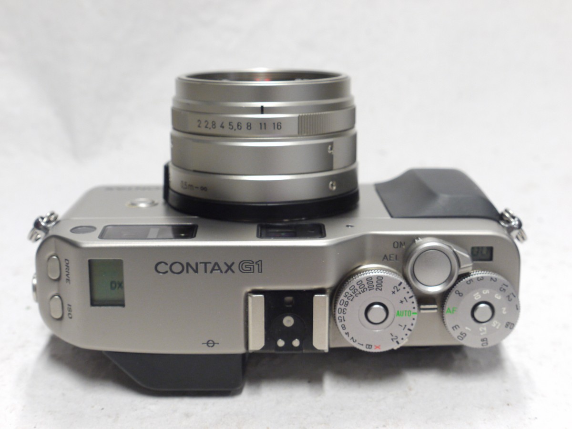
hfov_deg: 32.2
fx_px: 991
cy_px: 214
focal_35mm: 60
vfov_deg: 24.4
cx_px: 286
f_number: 8
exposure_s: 1/15
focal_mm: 30
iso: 800
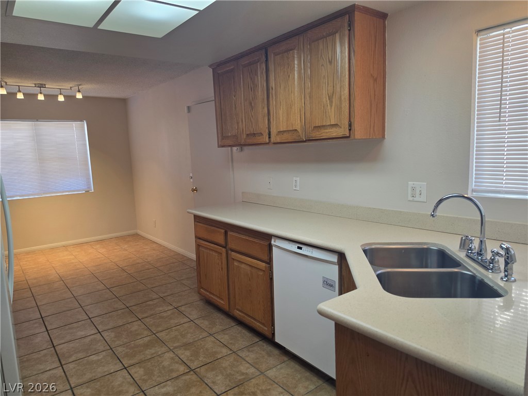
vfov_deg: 58.9
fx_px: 351
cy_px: 198
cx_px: 264
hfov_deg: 73.9
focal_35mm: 23
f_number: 1.4
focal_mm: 6.5
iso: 100
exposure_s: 1/120
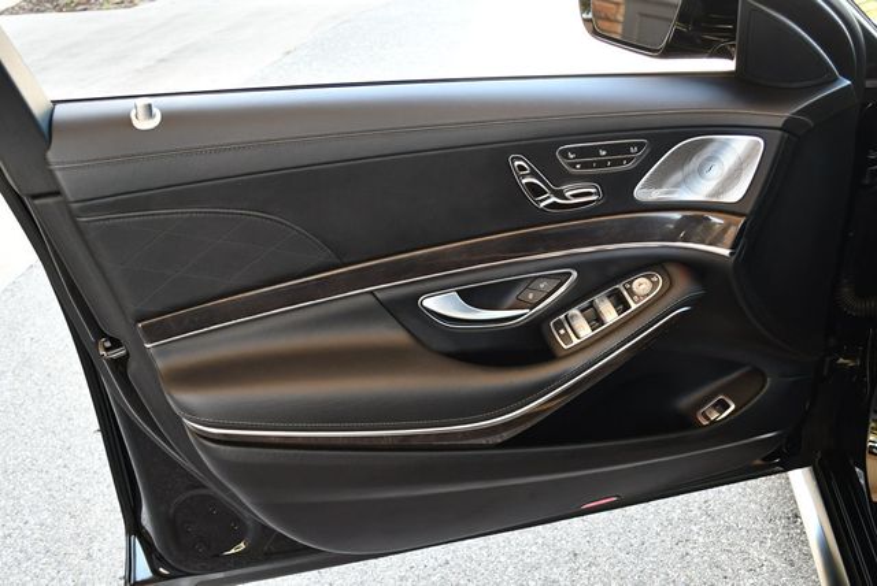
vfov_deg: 36.9
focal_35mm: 36
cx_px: 438
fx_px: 878
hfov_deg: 53.1
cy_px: 293
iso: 800
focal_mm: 18
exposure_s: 1/250
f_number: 3.5
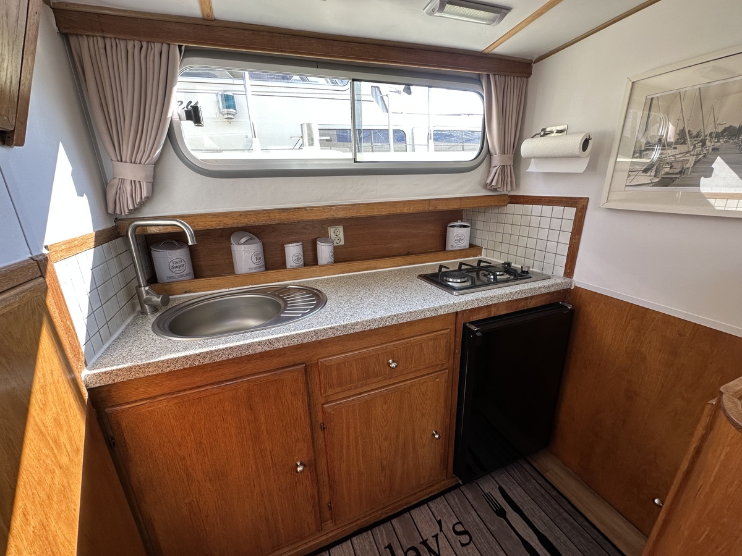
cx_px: 371
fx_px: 300
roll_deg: +0.5
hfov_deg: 102.1
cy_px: 278
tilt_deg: -16.7
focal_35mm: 14
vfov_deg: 85.7
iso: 80
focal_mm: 2.22
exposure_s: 1/99
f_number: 2.2
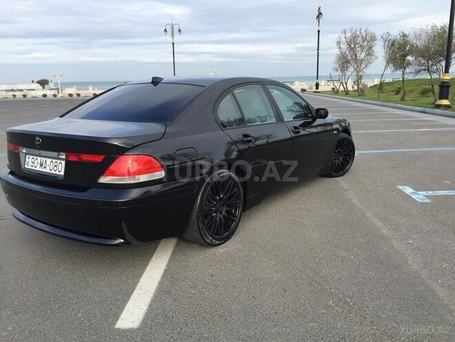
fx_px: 381
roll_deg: +1.1
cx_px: 228
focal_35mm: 29
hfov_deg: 61.7
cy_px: 171
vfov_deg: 48.2
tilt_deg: -13.5
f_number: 2.2
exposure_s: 1/732
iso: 32
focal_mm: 4.15
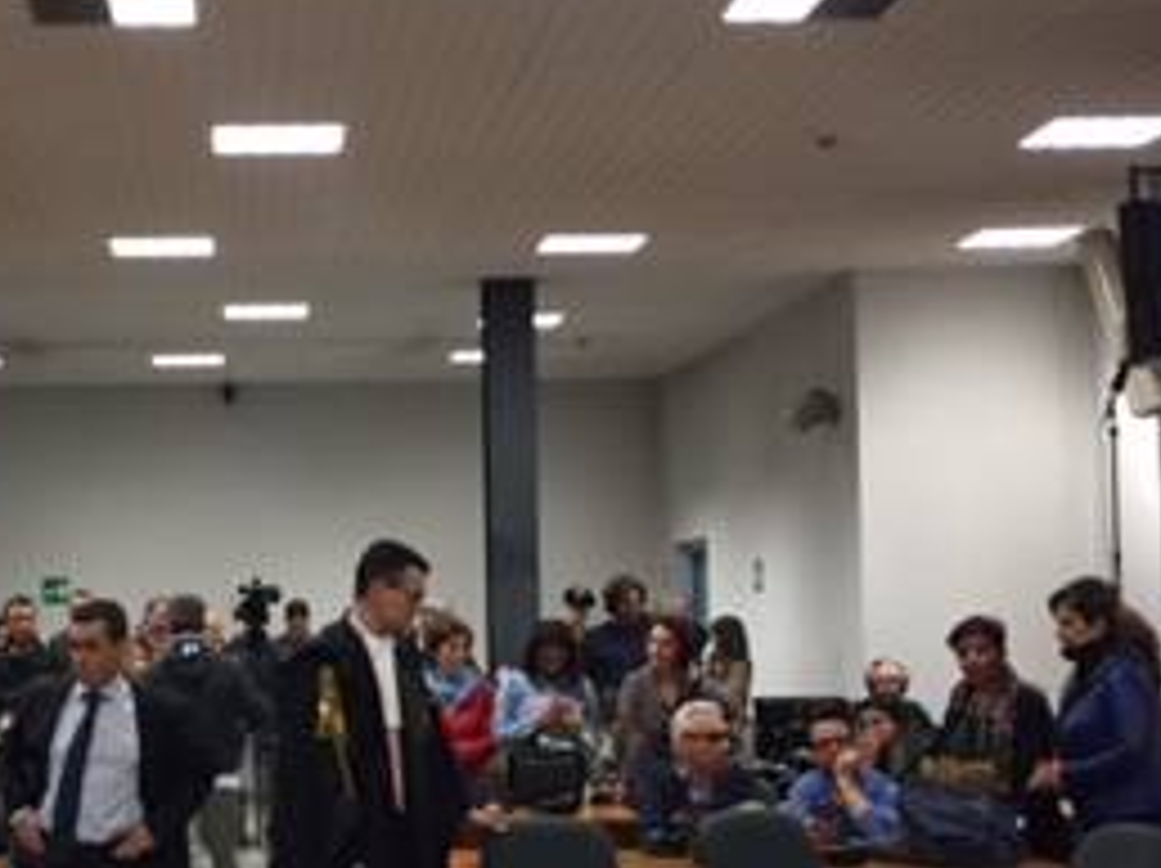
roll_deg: -0.3
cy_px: 517
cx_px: 297
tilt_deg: +1.9
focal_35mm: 72
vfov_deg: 20.4
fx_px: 2413
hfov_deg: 26.7
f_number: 2.2
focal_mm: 4.15
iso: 250
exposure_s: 1/33
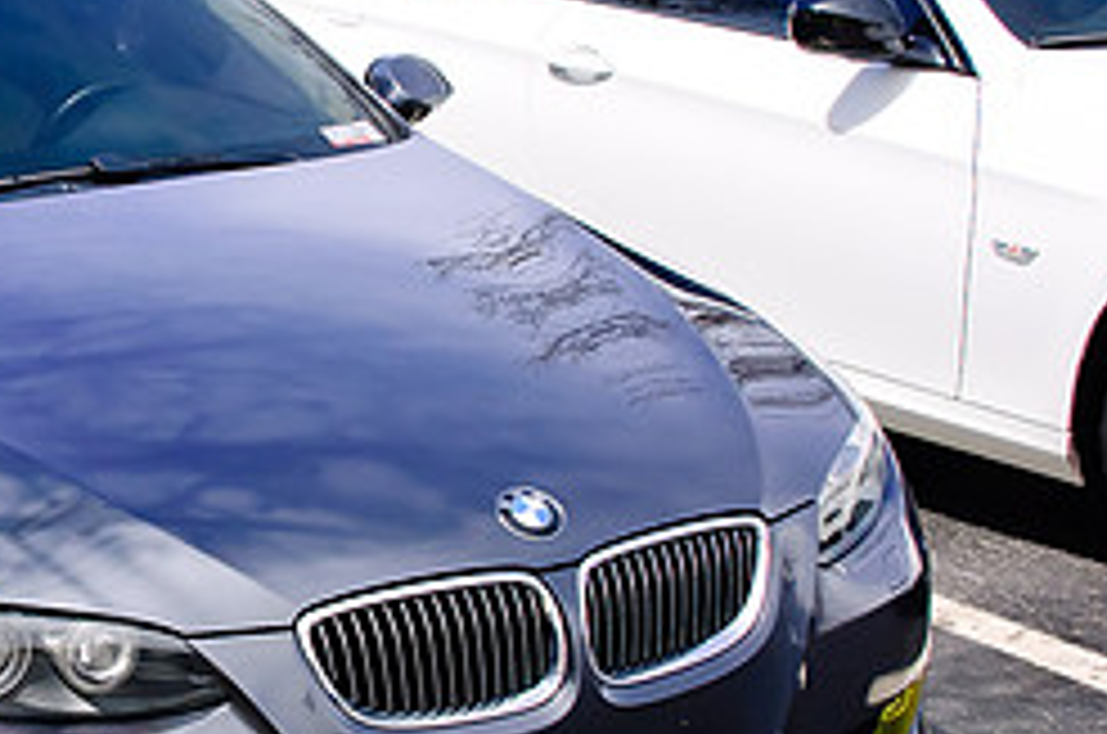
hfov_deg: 23.0
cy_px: 405
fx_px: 2609
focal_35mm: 85
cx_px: 14
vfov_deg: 16.0
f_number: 7.1
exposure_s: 1/200
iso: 200
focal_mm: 24
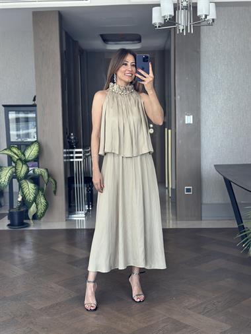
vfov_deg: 39.6
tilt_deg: -19.8
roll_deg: +0.7
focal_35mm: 48
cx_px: 126
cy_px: 167
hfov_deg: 30.3
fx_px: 464
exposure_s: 1/147
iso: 125
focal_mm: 6.86
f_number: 1.78
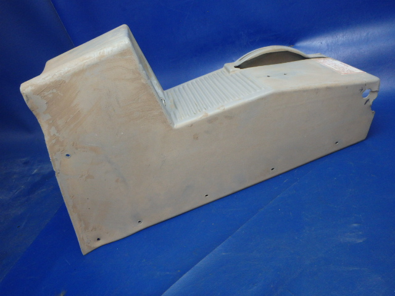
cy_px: 148
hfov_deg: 63.4
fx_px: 320
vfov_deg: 49.7
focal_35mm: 28
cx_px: 198
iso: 400
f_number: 3.9
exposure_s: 1/30
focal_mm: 5
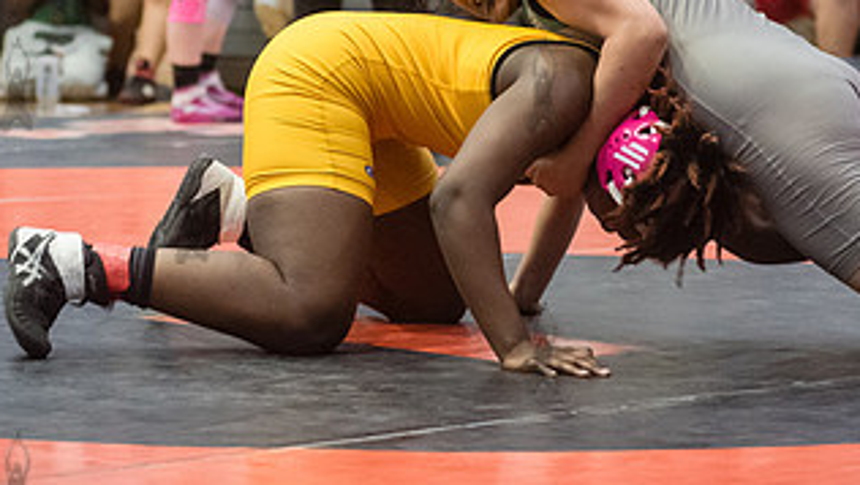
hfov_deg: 13.7
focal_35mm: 157
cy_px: 83
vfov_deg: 7.7
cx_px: 542
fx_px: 3581
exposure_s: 1/400
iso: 8000
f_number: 3.5
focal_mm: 80
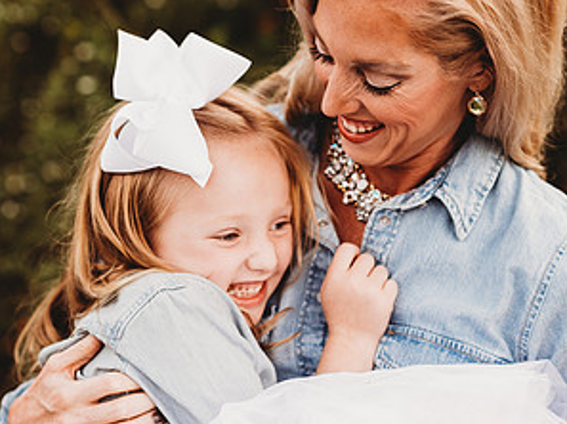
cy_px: 233
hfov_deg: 15.9
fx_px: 2029
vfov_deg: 11.9
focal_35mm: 124
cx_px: 283
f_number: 2.2
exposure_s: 1/200
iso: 125
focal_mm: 85
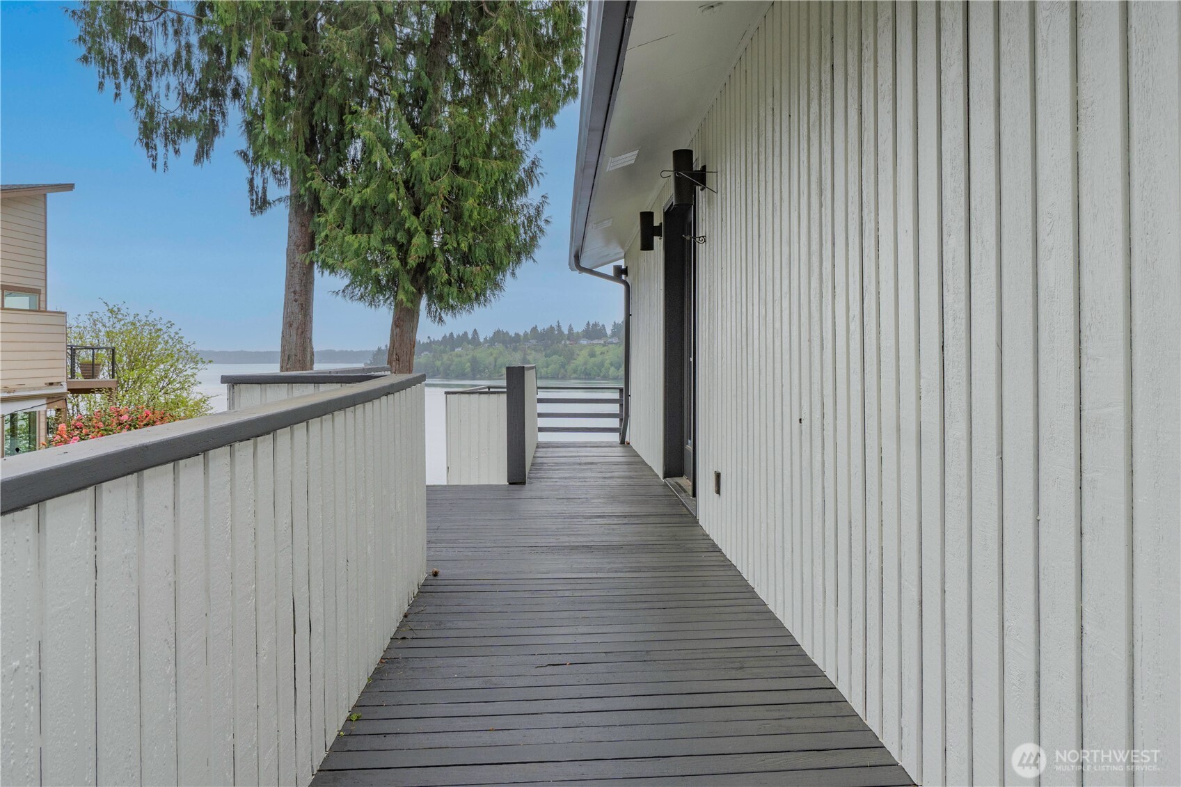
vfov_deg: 51.3
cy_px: 394
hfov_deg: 71.5
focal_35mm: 25
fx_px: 820
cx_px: 590
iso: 500
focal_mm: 17
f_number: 9
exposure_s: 1/100
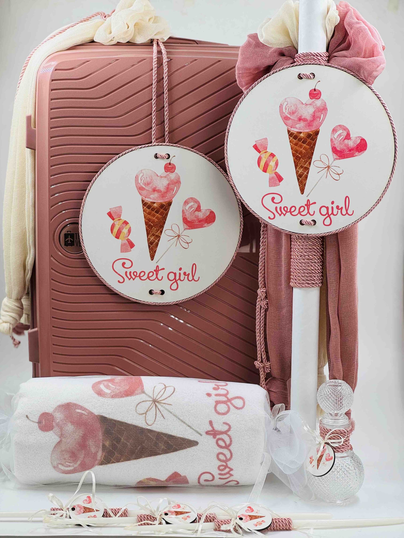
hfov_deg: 19.1
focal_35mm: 77
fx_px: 1198
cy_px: 269
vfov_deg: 25.3
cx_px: 202
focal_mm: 9
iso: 50
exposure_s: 1/100
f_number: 2.8
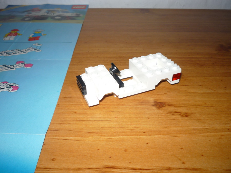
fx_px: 214
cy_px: 86
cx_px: 116
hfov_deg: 56.8
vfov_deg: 44.2
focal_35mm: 32
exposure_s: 1/30
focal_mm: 5.2
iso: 100
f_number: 4
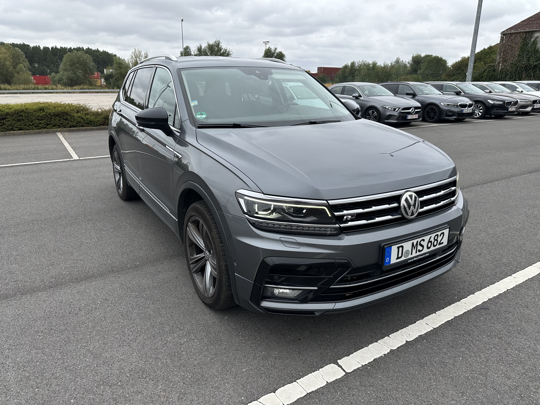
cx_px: 270
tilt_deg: -16.2
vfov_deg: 56.8
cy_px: 202
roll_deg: -1.0
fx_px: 374
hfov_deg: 71.6
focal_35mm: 24
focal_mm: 6.86
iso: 80
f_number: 1.78
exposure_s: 1/1119
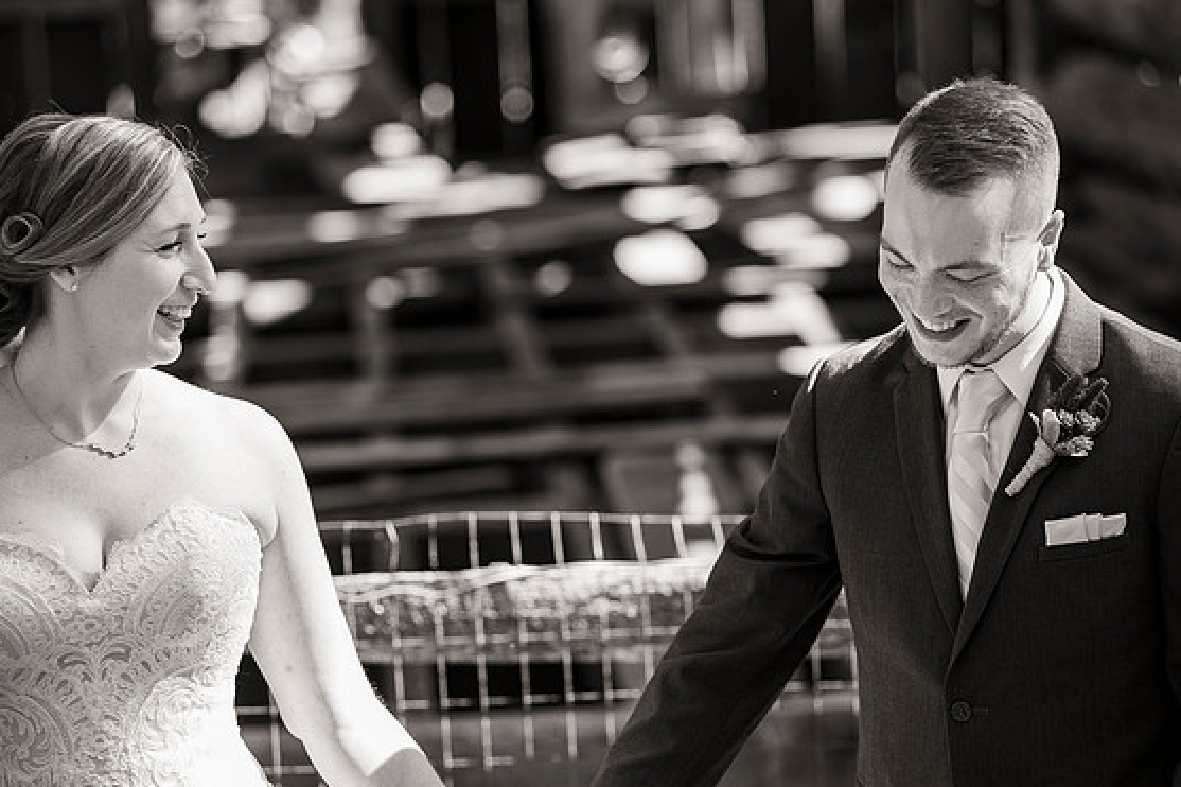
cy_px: 403
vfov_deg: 9.1
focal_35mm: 151
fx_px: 4952
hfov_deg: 13.6
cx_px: 572
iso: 160
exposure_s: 1/200
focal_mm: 145
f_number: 3.2
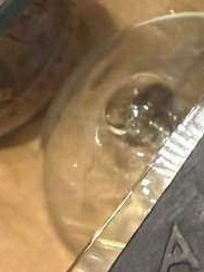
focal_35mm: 118
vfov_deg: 15.8
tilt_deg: -58.0
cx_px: 489
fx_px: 927
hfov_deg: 10.7
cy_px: -88
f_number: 2.2
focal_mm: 2.22
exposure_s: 1/50
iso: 320
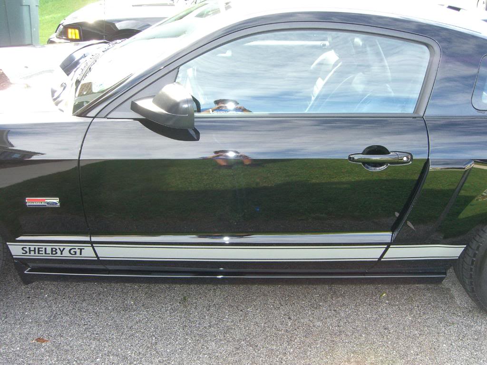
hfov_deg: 49.0
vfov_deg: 37.7
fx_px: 535
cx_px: 244
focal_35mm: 38
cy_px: 182
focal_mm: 7.9
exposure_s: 1/125
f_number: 4
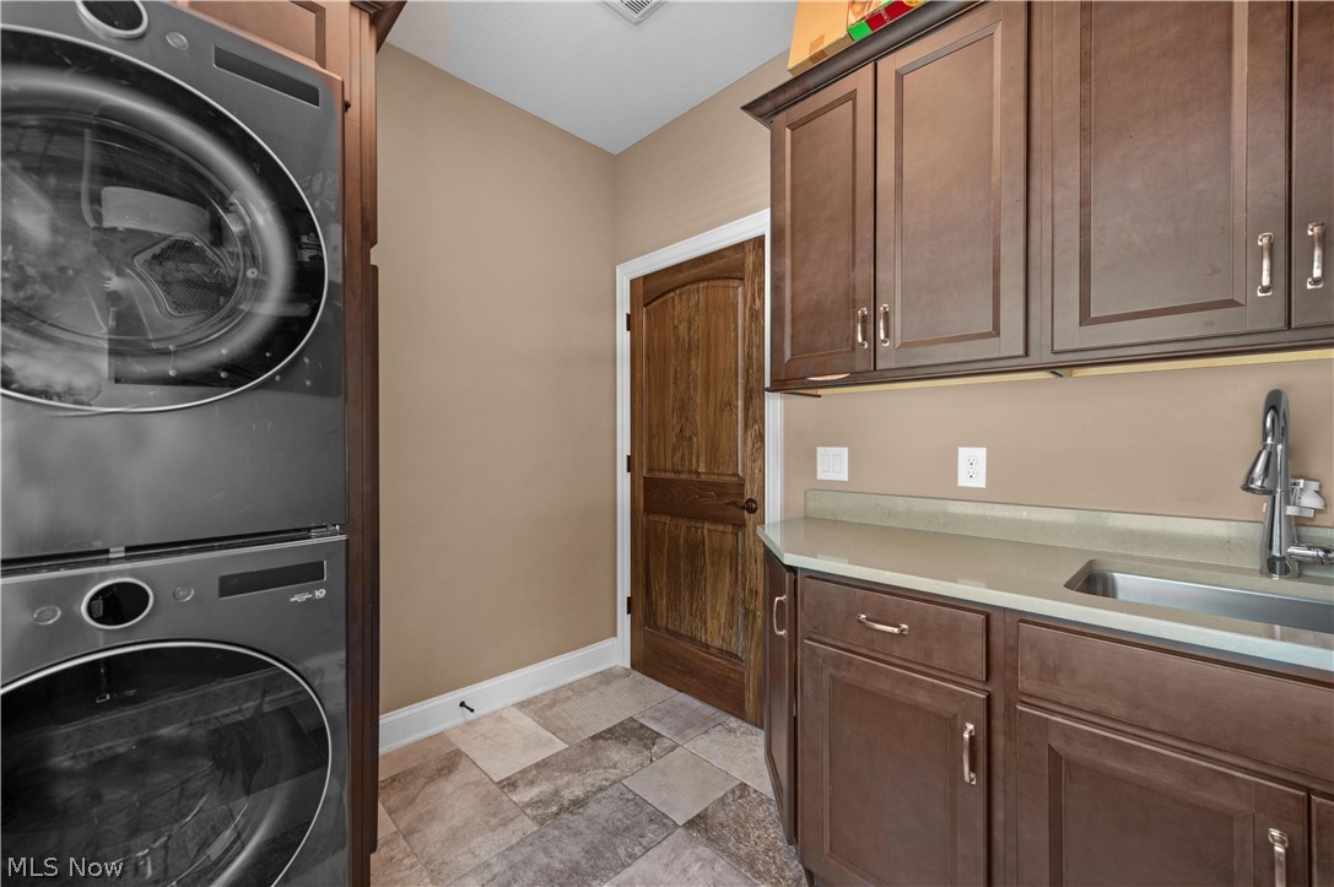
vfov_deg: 81.1
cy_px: 444
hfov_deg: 104.3
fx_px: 518
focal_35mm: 14
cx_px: 667
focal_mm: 14
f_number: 8
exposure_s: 1/60
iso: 100
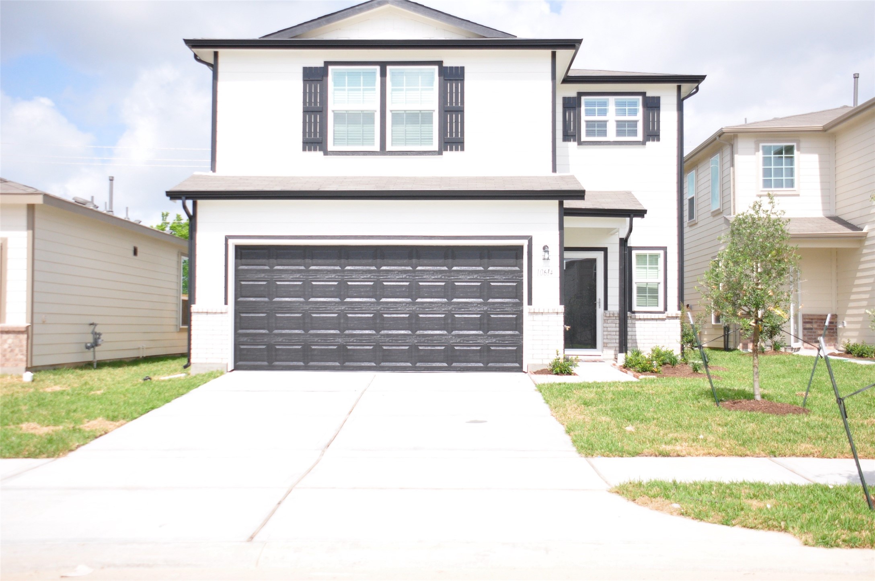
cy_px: 290
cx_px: 438
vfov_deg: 34.1
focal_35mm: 39
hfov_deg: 49.6
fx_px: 947
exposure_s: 1/4000
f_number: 4
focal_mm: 26
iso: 640
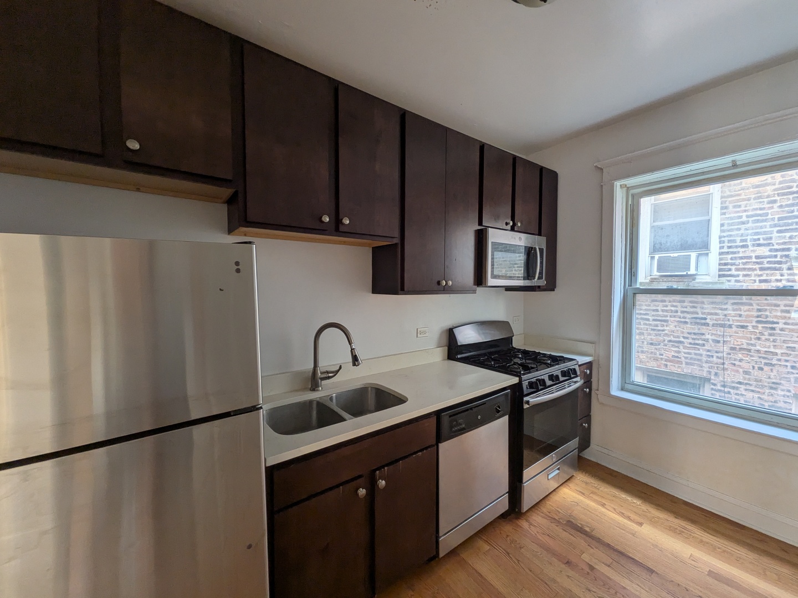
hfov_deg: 102.1
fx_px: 323
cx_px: 399
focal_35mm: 14
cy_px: 299
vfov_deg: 85.7
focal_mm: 1.85
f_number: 2.2
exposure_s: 1/50.3
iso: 71
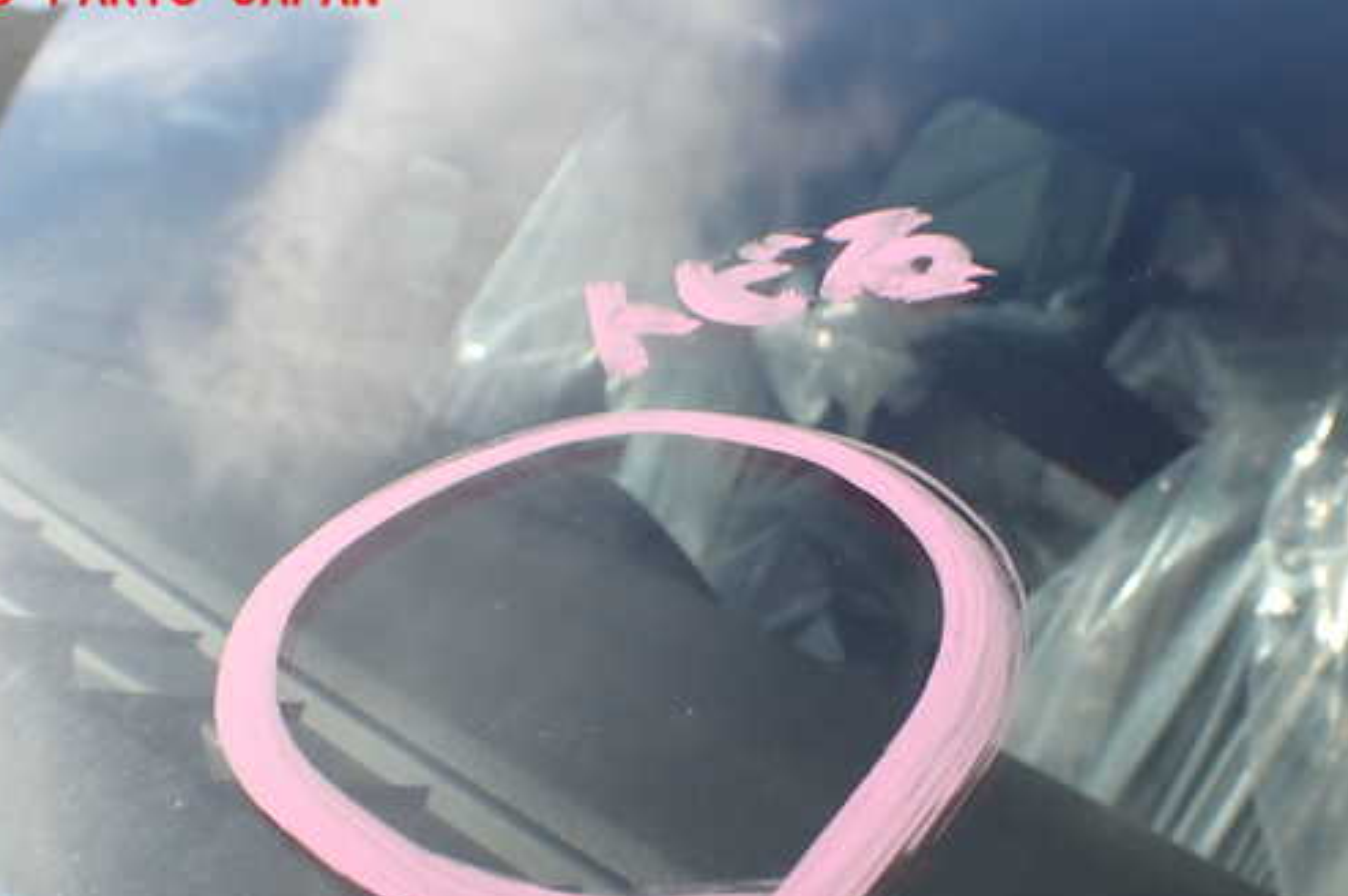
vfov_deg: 34.8
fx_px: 1422
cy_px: 568
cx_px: 703
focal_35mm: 38
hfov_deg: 50.7
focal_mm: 5.4
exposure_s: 1/800
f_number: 3.2
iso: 100
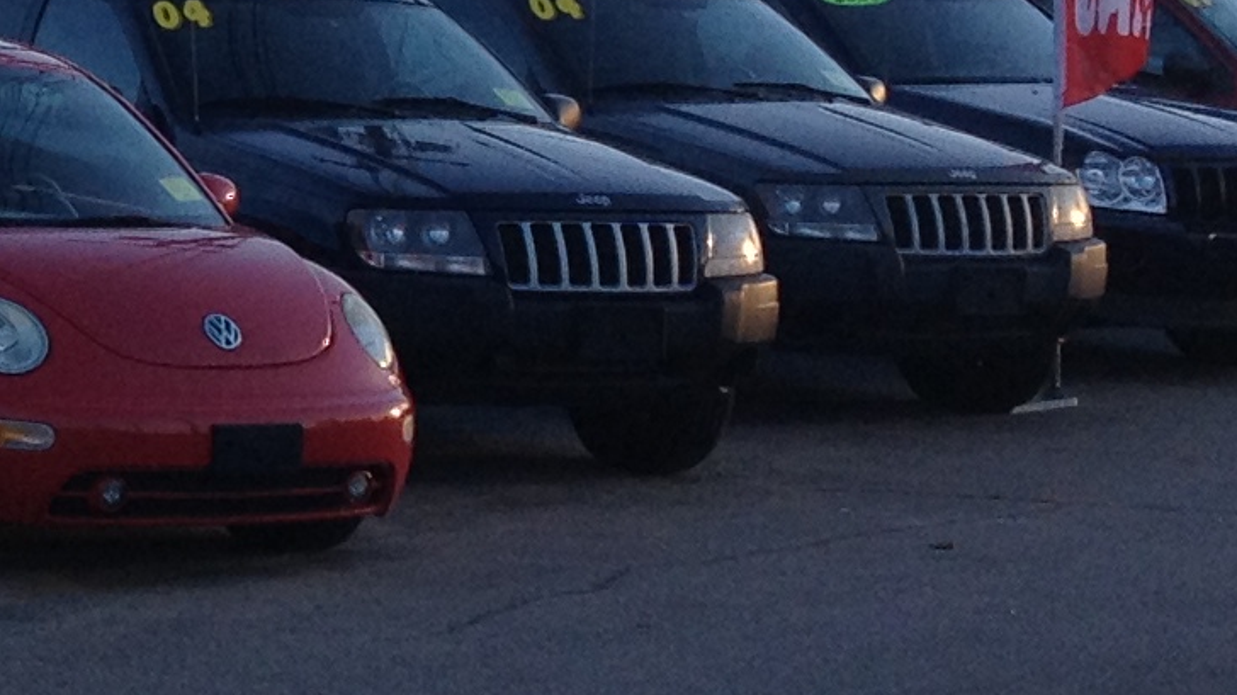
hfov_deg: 12.1
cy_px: 19
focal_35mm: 171
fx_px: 5607
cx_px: -574
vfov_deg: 7.1
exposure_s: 1/368
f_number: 2.4
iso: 50
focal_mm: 4.28
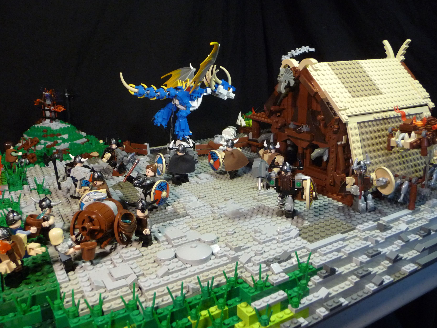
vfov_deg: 48.2
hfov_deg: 61.7
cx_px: 220
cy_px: 160
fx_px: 366
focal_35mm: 29
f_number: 3.3
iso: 400
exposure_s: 1/30
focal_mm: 4.7
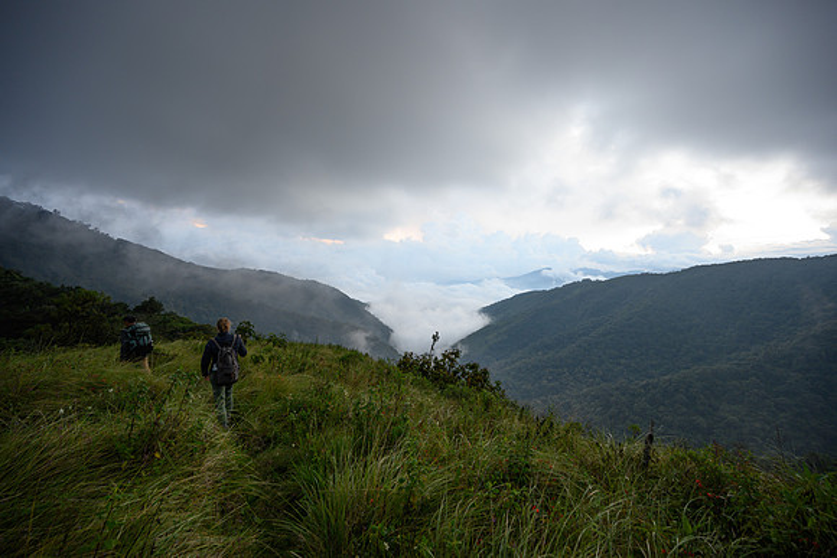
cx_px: 418
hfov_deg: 104.2
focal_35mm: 14
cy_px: 279
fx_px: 326
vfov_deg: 81.2
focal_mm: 14
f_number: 4
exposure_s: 1/125
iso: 500
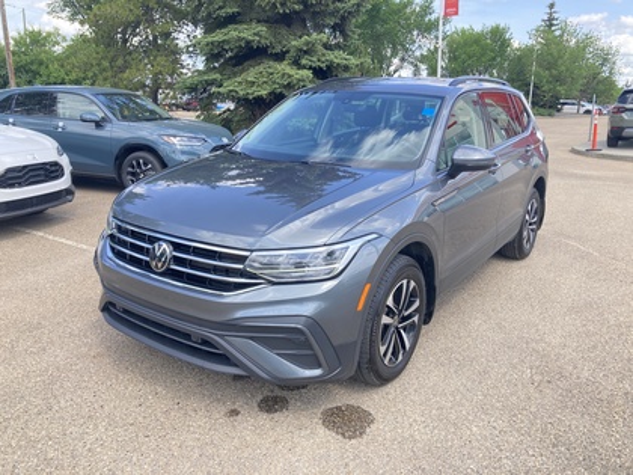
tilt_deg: -13.5
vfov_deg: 49.7
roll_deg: -0.6
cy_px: 238
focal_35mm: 28
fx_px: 512
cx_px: 316
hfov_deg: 63.4
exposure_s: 1/374
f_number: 1.8
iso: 20
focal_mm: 3.99
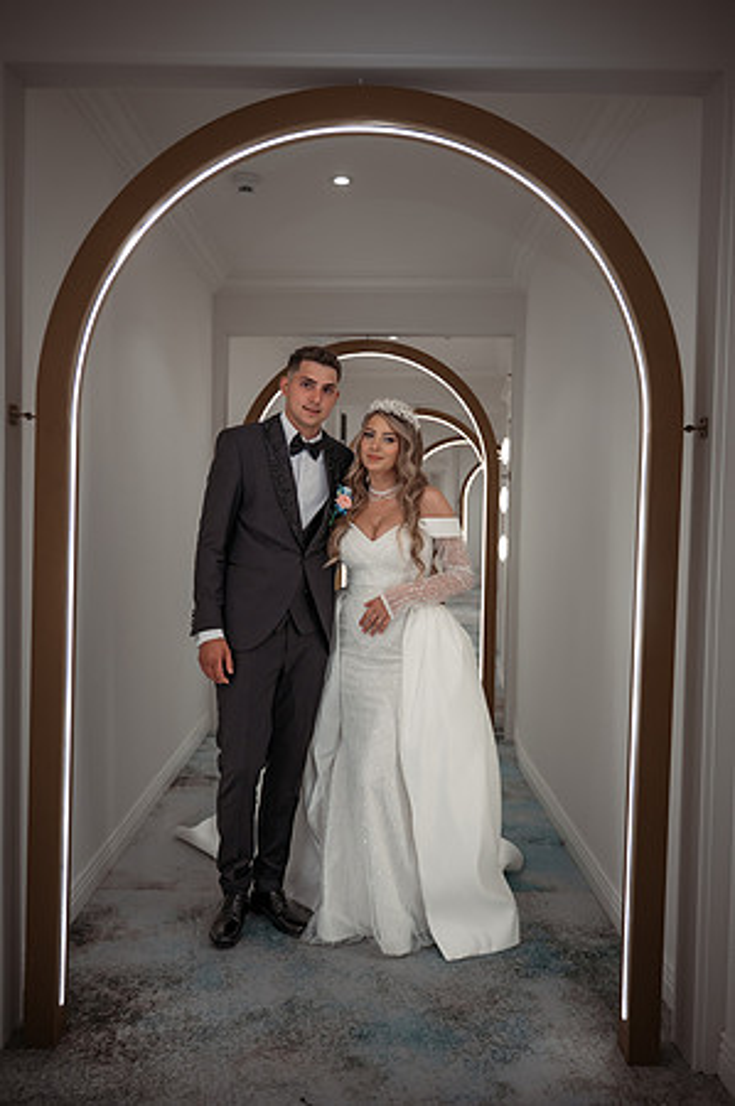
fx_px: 859
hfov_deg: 46.3
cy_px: 553
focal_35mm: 28
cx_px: 368
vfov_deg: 65.5
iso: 500
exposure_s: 1/160
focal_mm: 28
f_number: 2.8
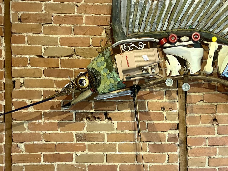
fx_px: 336
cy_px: 104
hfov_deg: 36.9
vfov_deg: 28.5
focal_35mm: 51
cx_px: 160
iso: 200
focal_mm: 4.25
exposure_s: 1/60
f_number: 1.8
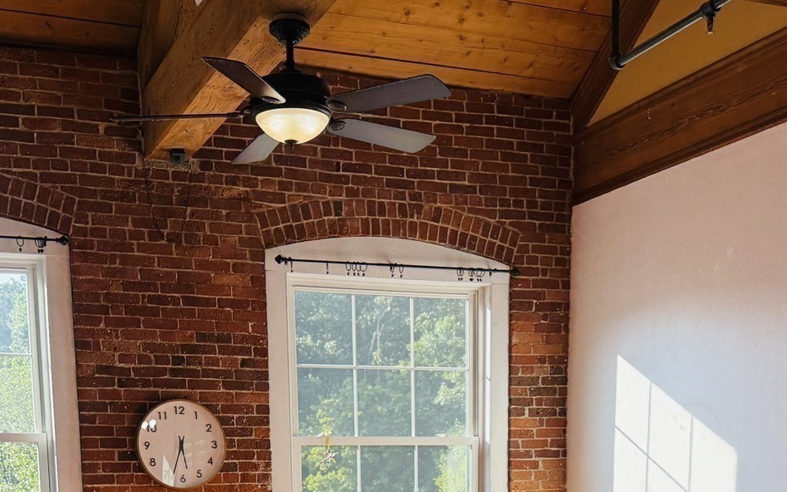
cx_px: 406
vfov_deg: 21.5
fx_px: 1180
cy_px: 627
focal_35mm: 55
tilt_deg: -6.9
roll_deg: +0.6
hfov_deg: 36.9
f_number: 1.78
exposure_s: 1/335
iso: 100
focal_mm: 6.76
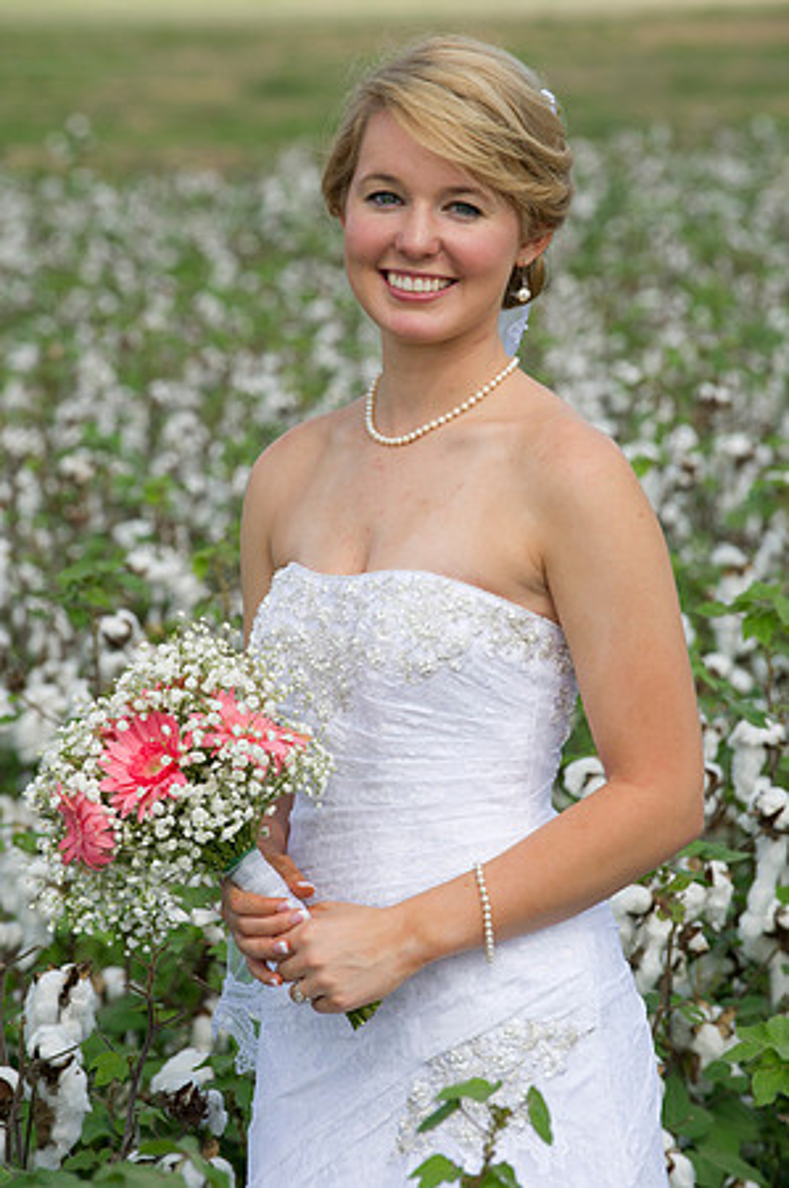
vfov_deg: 10.3
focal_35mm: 200
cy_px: 594
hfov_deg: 6.9
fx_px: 6590
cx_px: 394
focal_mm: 200
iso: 160
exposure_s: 1/320
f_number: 8
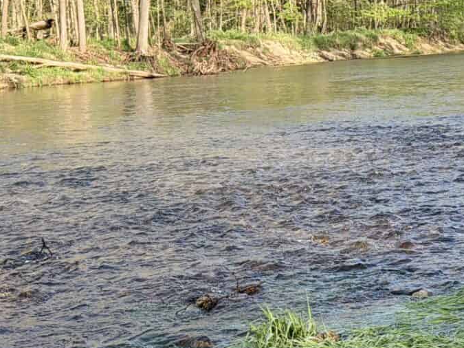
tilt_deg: -5.3
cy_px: 149
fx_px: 1220
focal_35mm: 91
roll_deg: +5.2
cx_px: 175
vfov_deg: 16.2
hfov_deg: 21.5
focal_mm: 6.76
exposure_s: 1/1653
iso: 80
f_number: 1.78
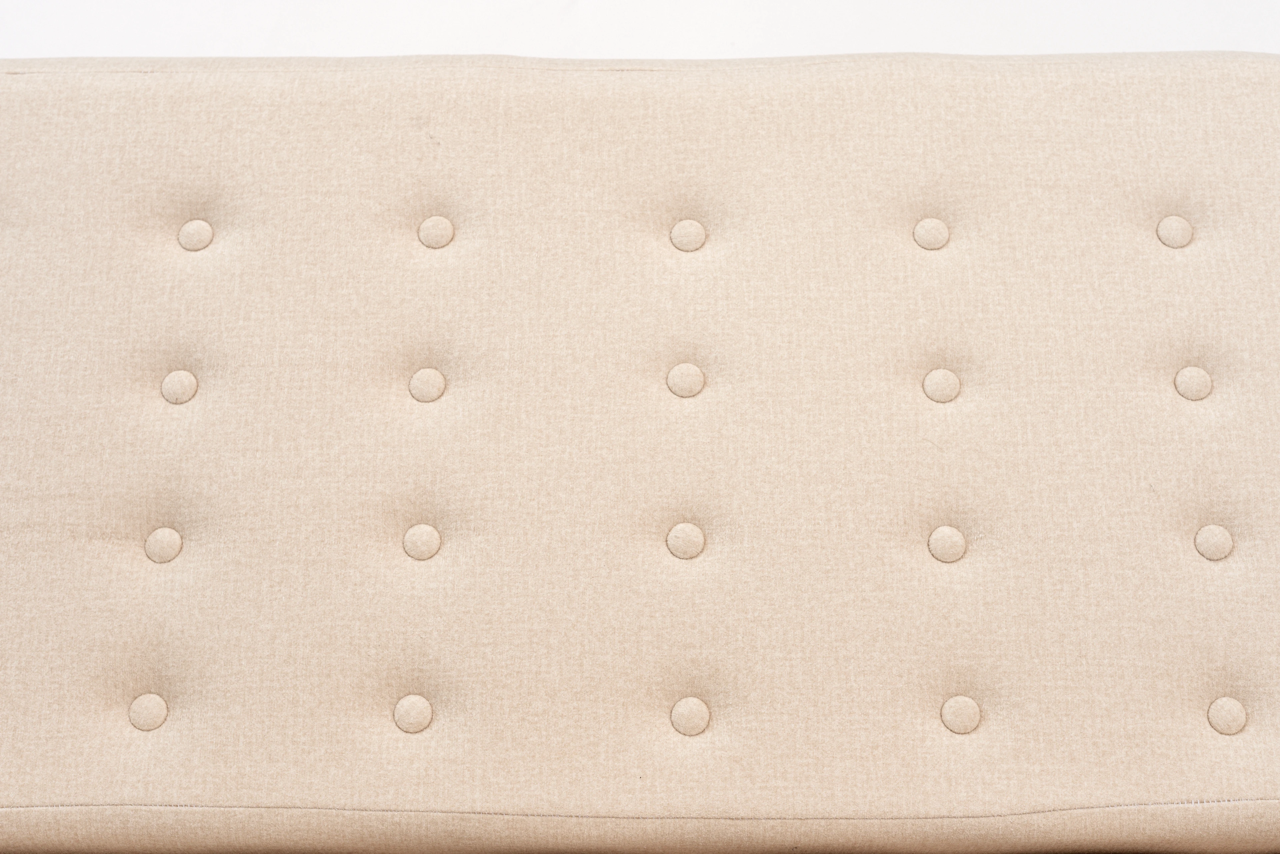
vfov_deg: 27.0
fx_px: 1778
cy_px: 427
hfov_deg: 39.6
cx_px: 640
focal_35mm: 50
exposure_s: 1/80
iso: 250
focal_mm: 50
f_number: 8
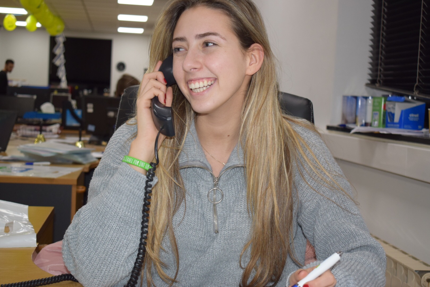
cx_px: 215
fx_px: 645
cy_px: 144
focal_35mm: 54
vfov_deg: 25.1
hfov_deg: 36.9
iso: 800
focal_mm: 36
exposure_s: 1/100
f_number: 4.8
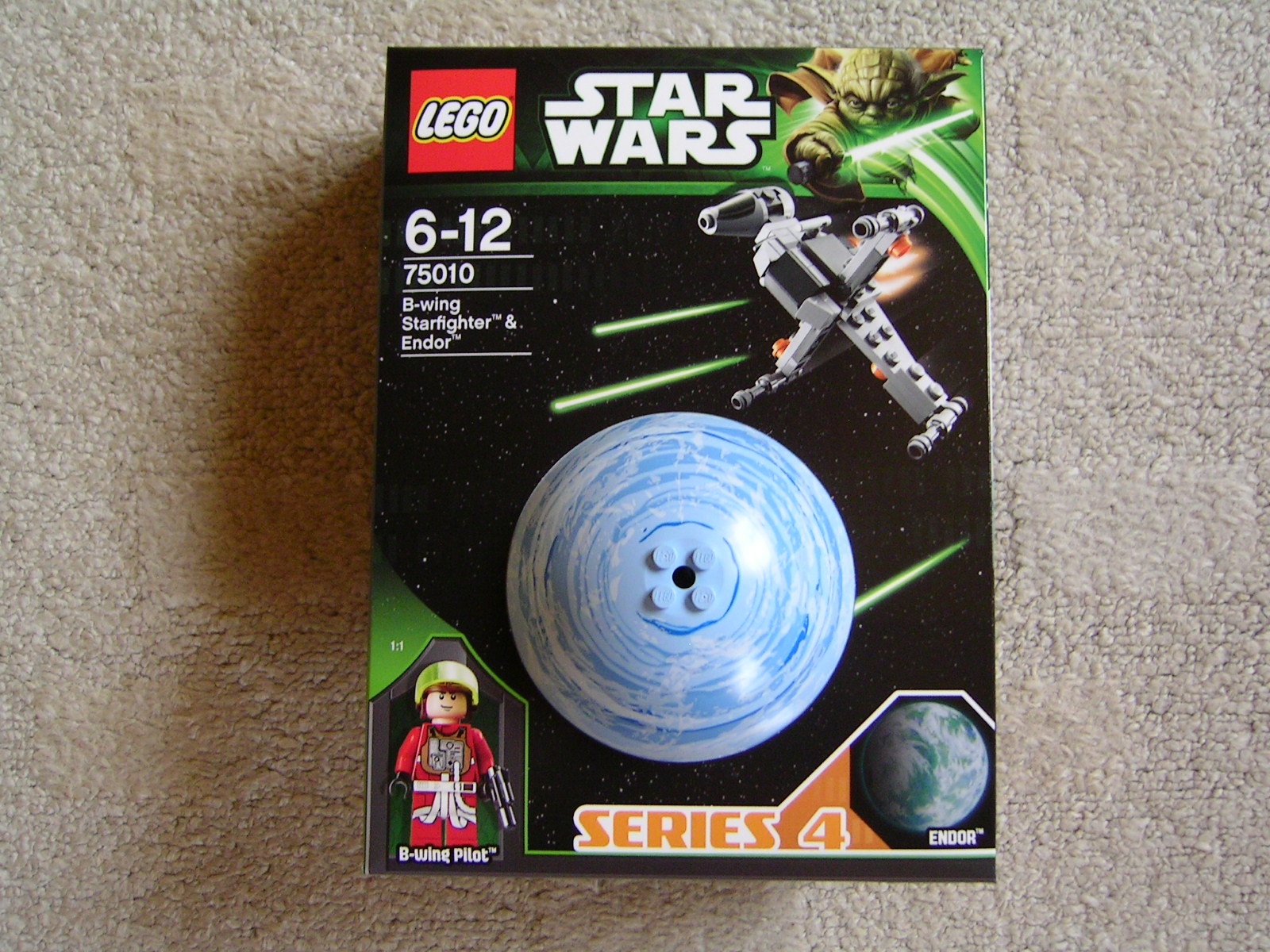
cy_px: 476
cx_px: 635
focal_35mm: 36
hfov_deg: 51.4
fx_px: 1321
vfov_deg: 39.7
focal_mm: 5.6
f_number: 2.8
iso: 100
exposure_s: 1/25
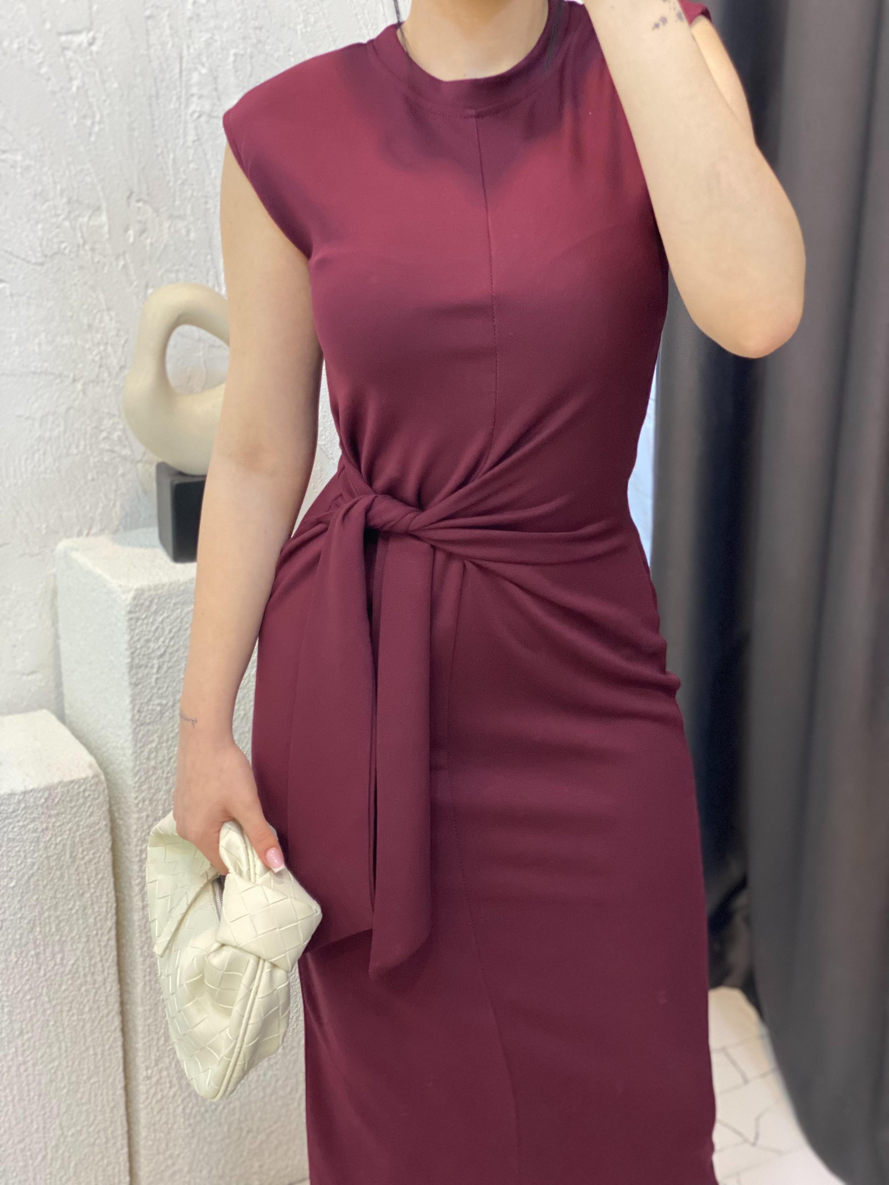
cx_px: 444
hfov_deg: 28.0
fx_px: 1781
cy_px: 592
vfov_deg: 36.8
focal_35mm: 52
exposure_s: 1/100
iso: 250
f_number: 2
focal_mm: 6
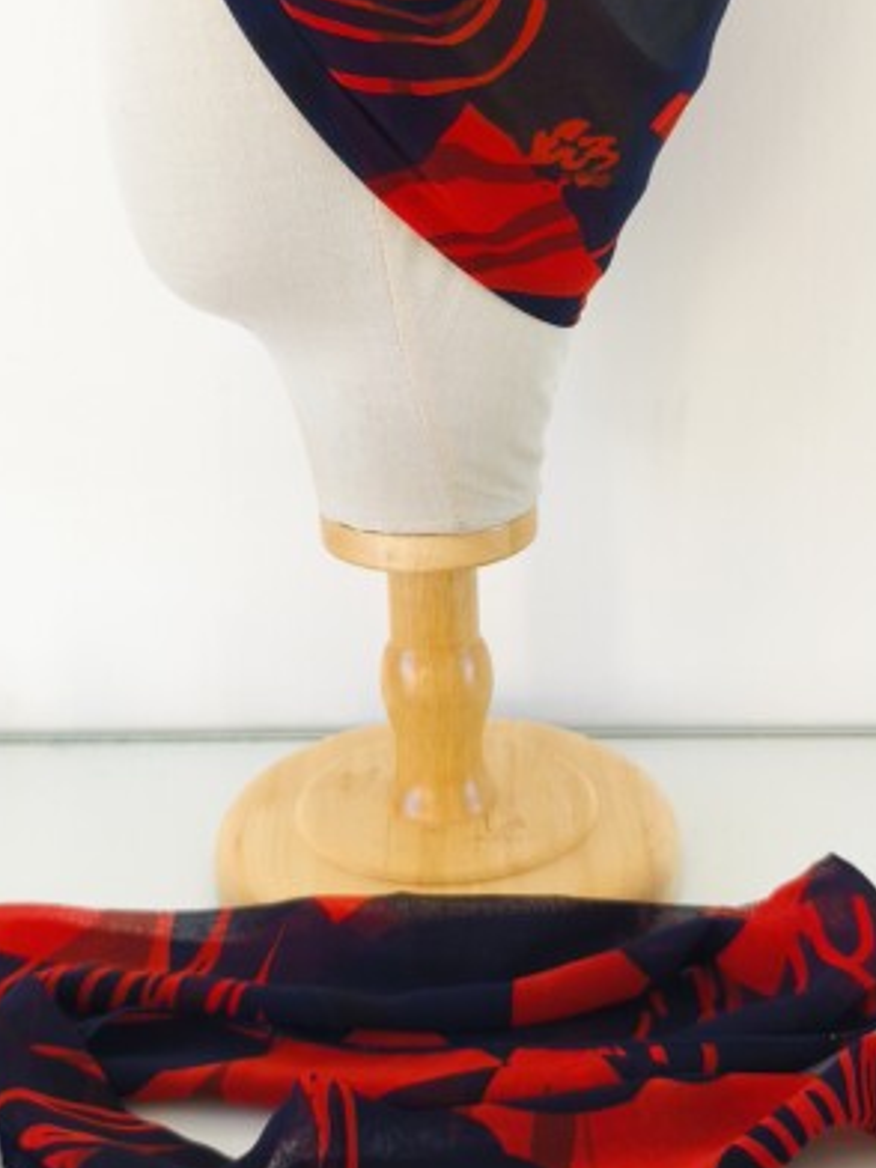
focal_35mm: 49
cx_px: 438
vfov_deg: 38.5
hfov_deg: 29.7
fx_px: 1653
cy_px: 387
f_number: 1.65
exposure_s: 1/30
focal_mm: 6.14
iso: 50
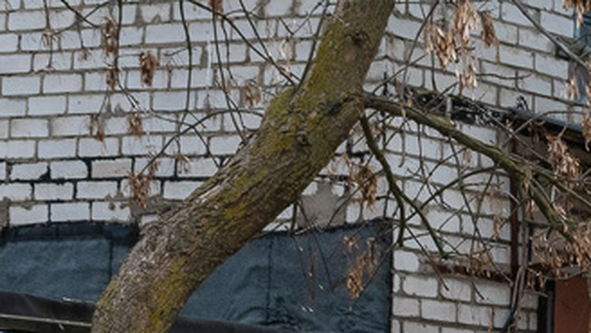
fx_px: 2462
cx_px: 755
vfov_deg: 7.6
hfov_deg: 13.2
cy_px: 487
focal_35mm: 157
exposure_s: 1/250
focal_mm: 24
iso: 320
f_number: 5.6
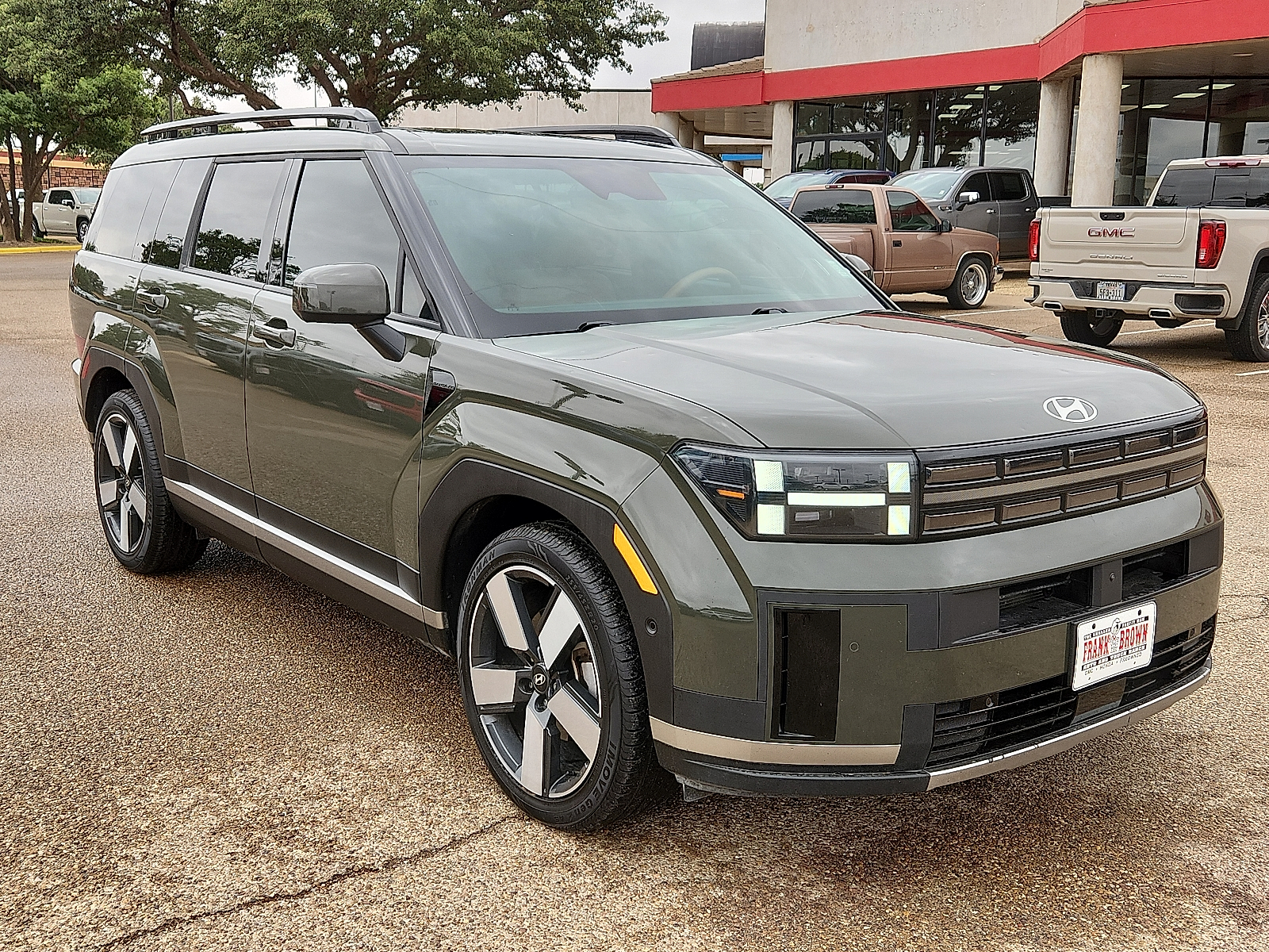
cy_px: 476
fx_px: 843
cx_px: 634
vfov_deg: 58.9
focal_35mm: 23
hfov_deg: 73.9
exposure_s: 1/667
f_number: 1.8
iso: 50
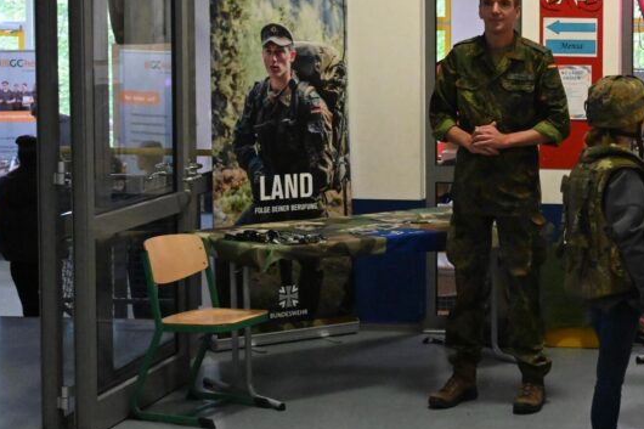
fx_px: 1582
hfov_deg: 22.4
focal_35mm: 88
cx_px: 592
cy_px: 121
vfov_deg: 15.4
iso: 9000
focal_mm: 30.5
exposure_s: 1/200
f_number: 4.8
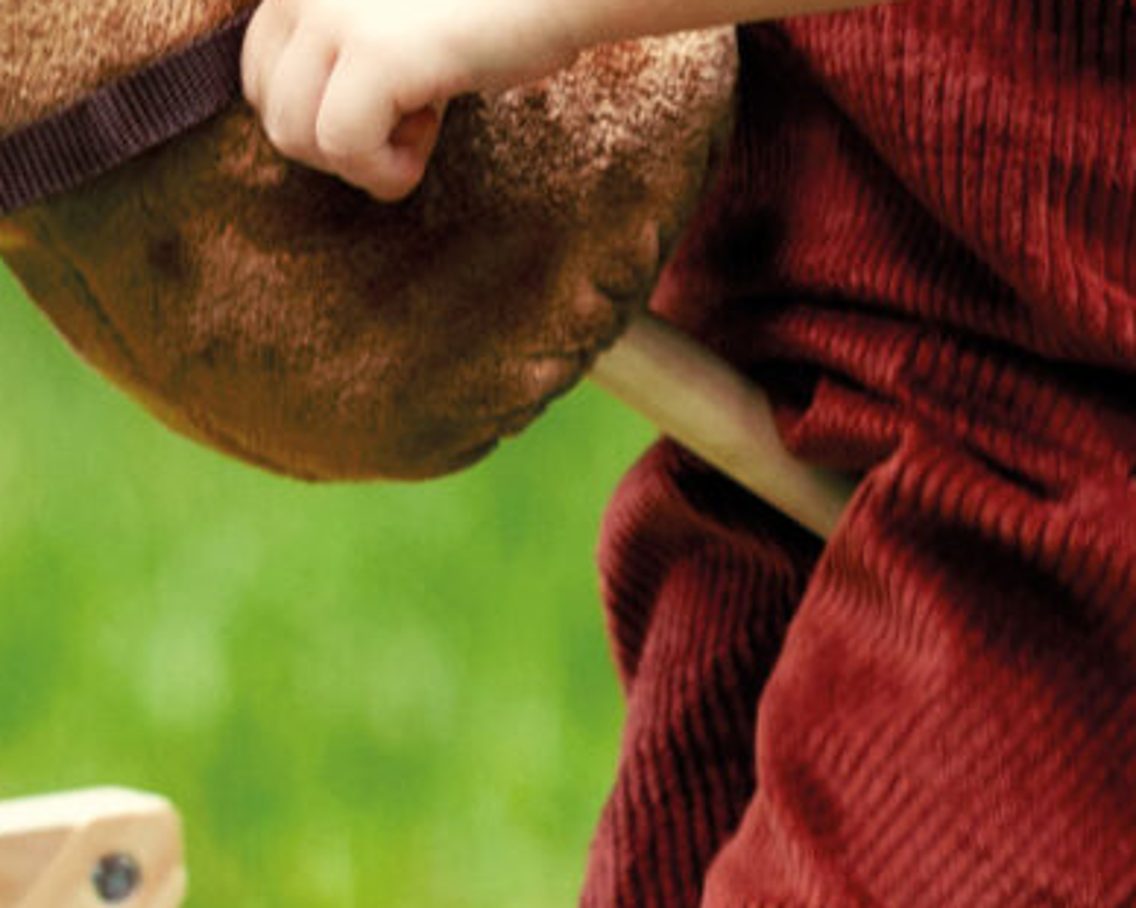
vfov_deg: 2.9
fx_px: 17676
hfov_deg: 3.7
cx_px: 458
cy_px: 451
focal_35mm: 526
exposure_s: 1/500
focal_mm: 85
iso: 320
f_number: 1.8
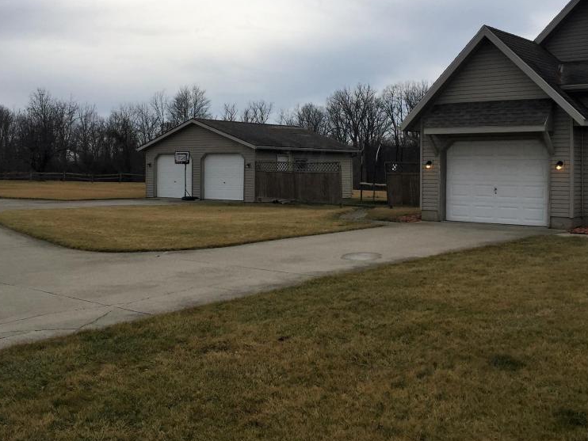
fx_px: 680
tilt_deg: +2.3
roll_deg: -2.2
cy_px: 159
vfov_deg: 35.7
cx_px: 282
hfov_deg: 46.8
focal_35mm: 40
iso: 32
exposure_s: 1/1364
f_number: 2.2
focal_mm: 4.15
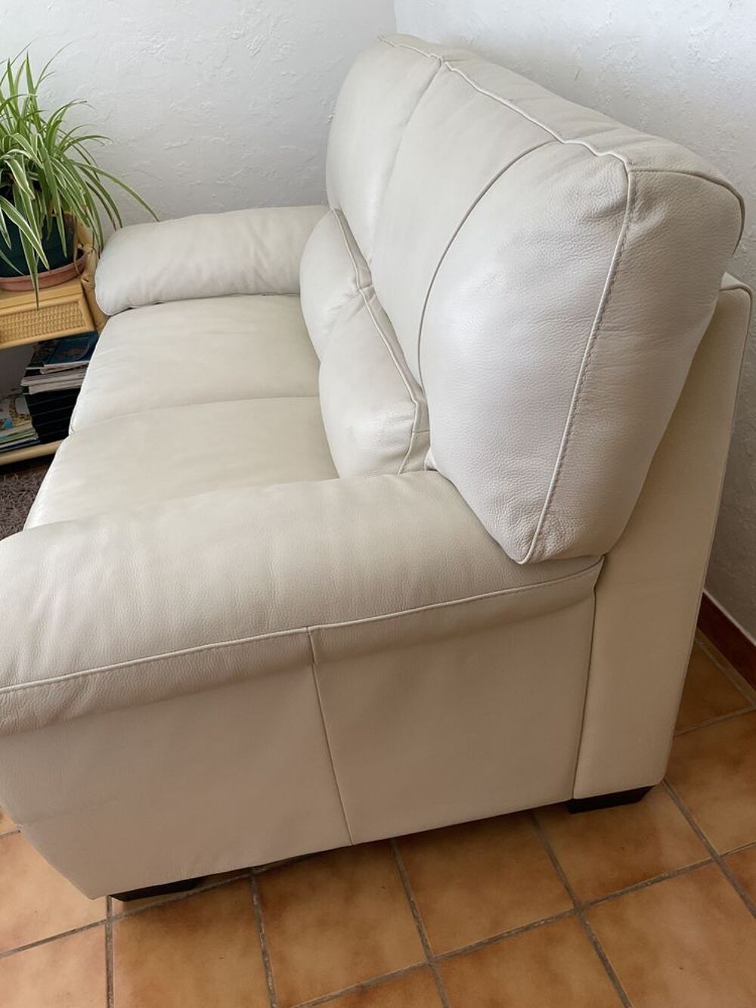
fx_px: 844
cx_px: 378
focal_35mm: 29
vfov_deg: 61.7
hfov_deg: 48.2
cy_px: 504
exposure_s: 1/60
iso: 50
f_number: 1.8
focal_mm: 3
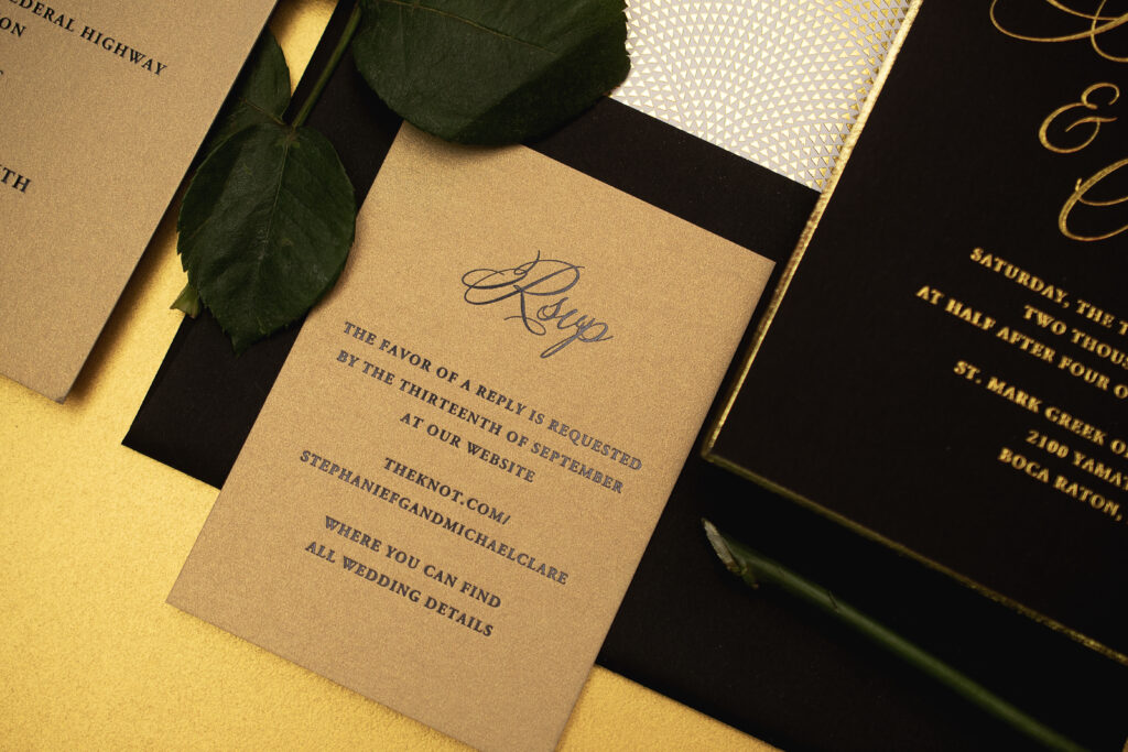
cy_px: 376
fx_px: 1880
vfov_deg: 22.6
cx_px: 564
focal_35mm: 60
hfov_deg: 33.4
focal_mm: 40
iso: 100
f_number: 4
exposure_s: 1/125
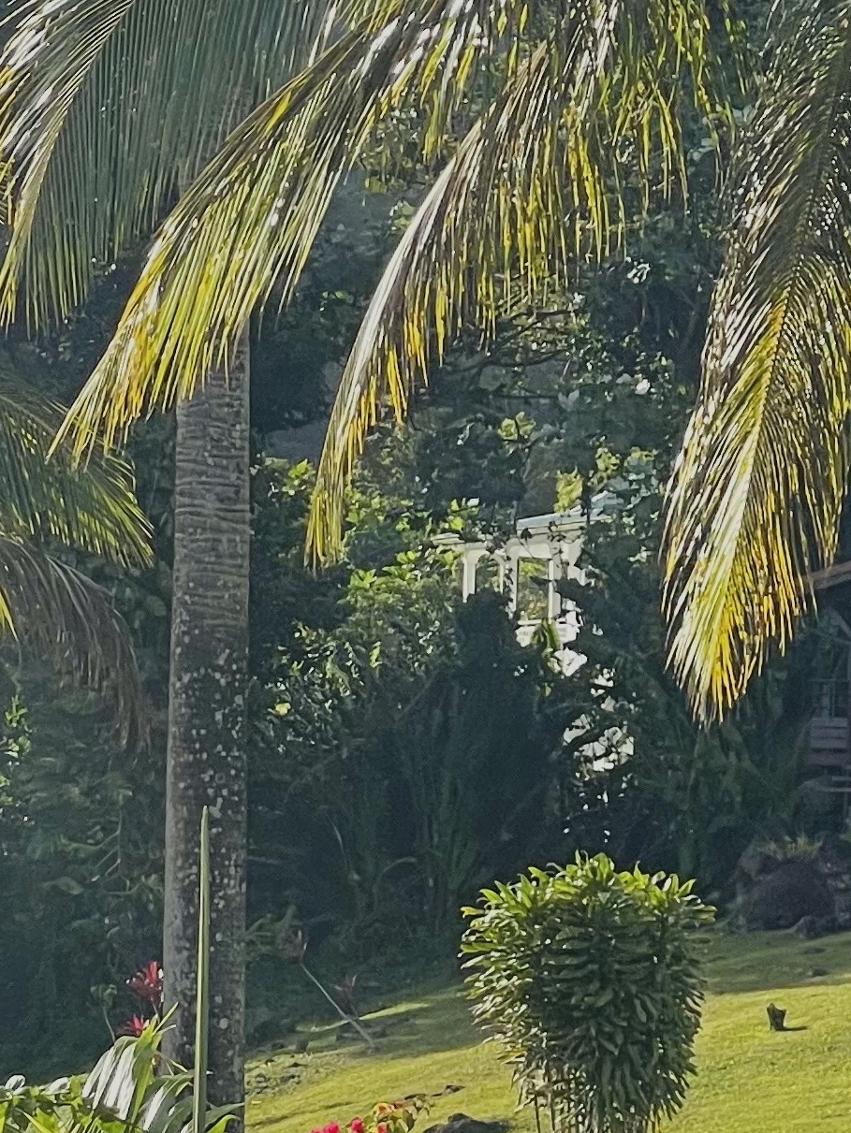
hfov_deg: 6.9
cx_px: 1337
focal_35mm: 213
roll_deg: -1.6
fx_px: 6978
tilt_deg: -2.7
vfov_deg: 9.2
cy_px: 1310
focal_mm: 7.5
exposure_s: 1/612
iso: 20
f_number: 2.2
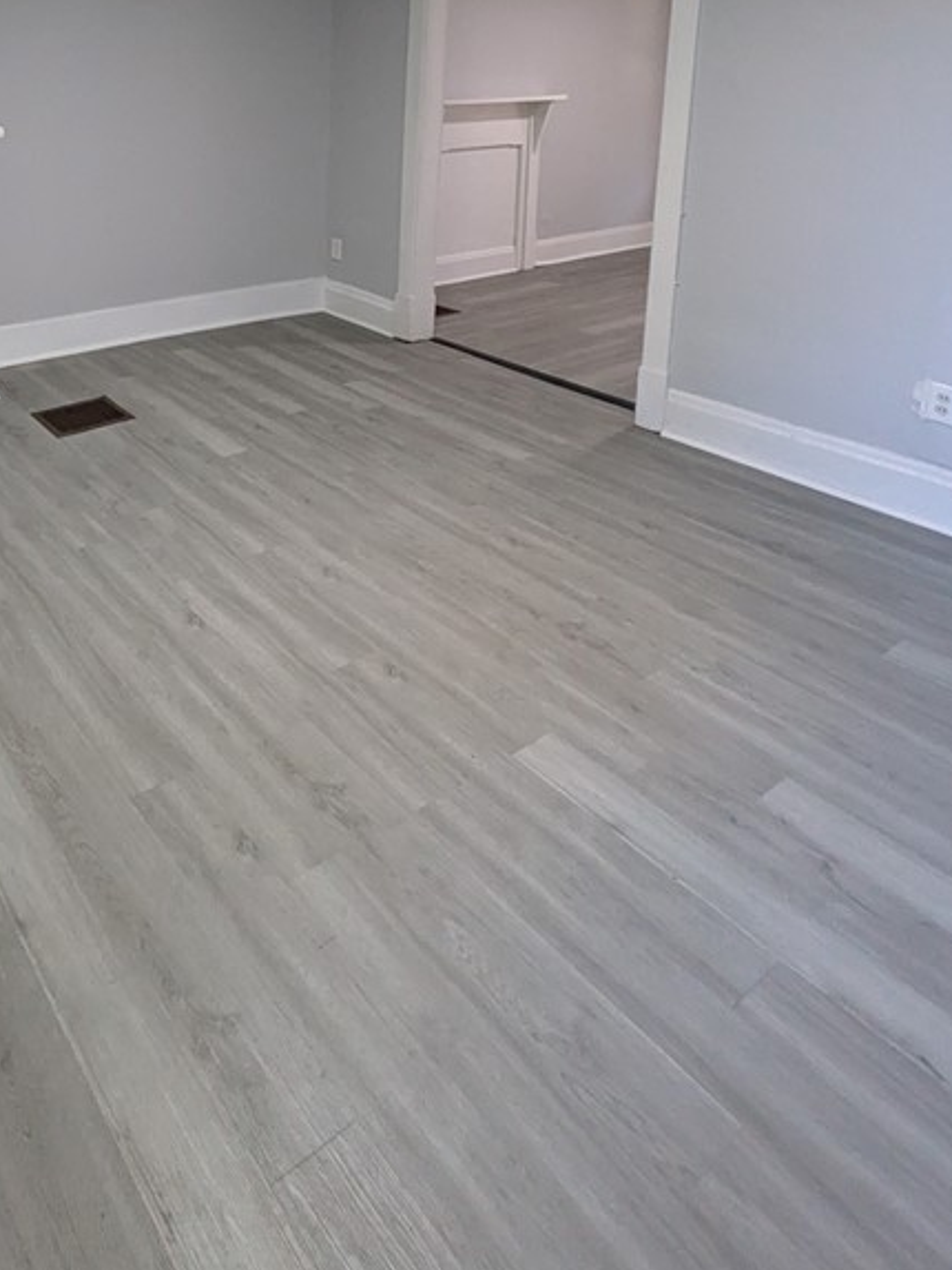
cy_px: 186
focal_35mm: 25
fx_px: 916
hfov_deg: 50.1
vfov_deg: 61.2
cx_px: 135
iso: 733
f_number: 2.2
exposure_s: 1/120
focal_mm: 1.83
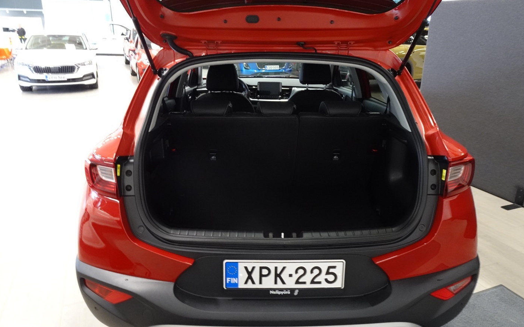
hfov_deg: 70.4
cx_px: 266
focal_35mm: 26
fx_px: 371
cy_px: 164
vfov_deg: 47.6
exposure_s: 1/20
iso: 800
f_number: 3.5
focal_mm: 4.25
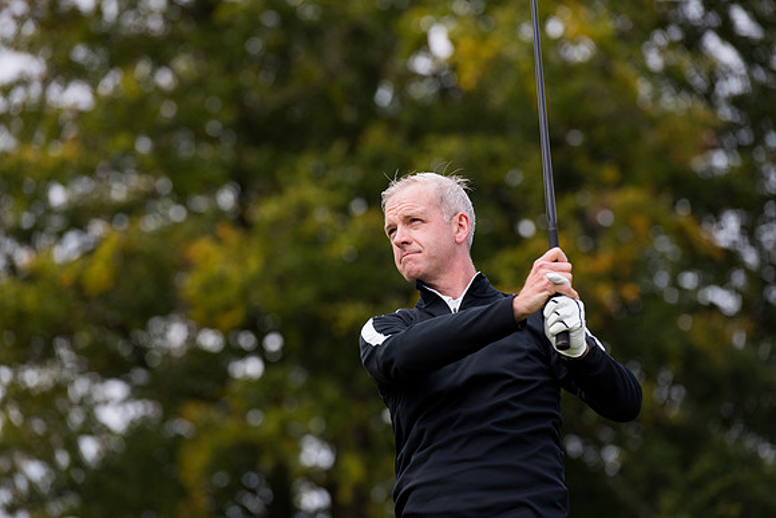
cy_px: 259
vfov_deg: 6.9
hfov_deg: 10.3
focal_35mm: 200
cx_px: 388
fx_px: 4312
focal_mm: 200
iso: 400
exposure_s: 1/1000
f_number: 4.5
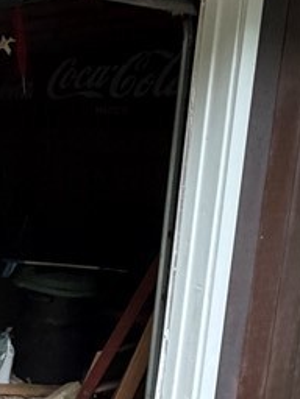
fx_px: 647
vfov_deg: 34.3
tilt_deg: -7.5
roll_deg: -2.4
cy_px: 203
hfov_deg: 21.4
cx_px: -166
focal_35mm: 56
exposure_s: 1/81
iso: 320
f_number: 2.2
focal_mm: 2.22
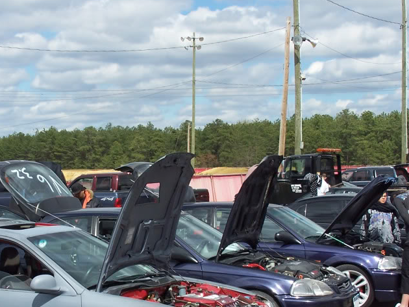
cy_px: 234
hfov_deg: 21.5
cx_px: 139
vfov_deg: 16.2
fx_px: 1076
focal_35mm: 91
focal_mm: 9.3
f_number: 4.5
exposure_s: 1/750
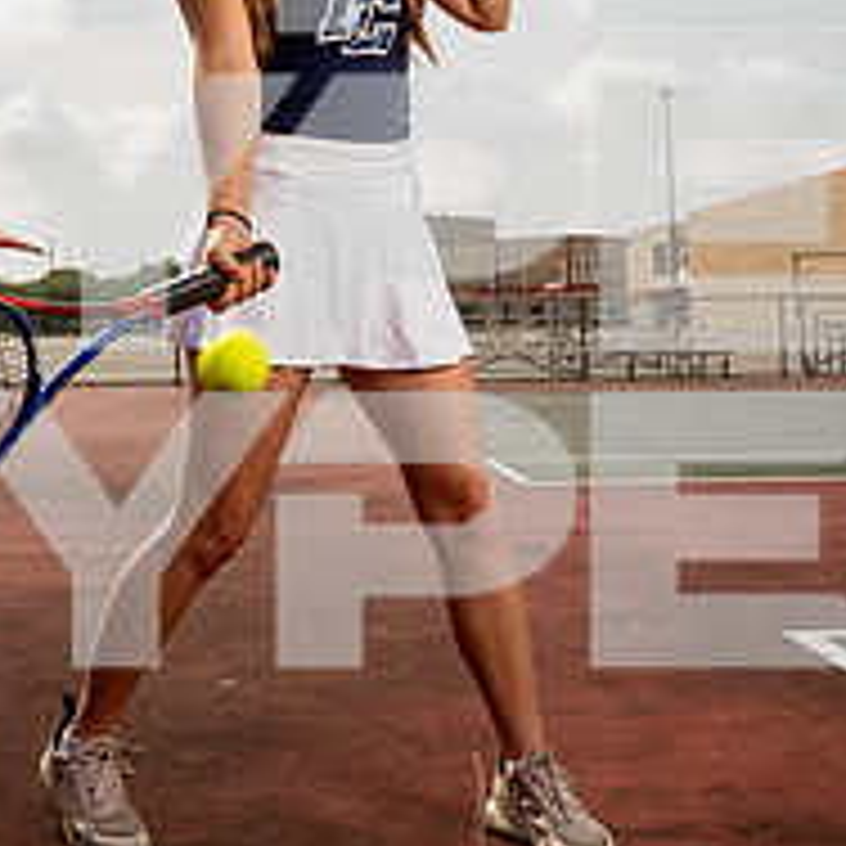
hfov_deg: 30.7
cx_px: 234
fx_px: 1521
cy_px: 216
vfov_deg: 30.6
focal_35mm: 55
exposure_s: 1/250
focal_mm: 27
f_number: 6.3
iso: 50
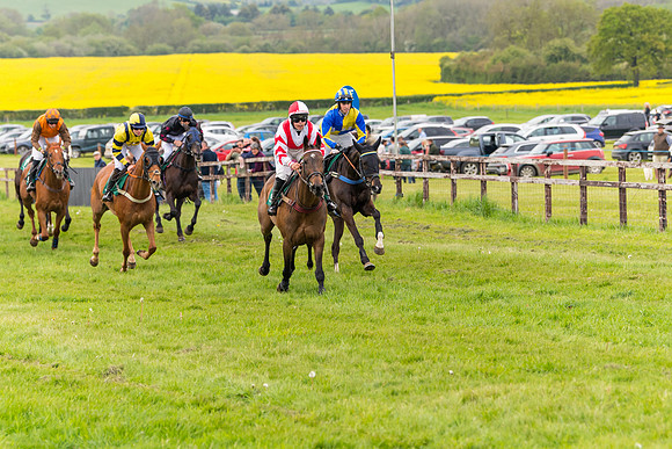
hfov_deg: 11.2
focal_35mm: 183
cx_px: 336
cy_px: 224
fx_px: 3417
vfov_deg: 7.5
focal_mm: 122
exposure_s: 1/1250
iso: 400
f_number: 4
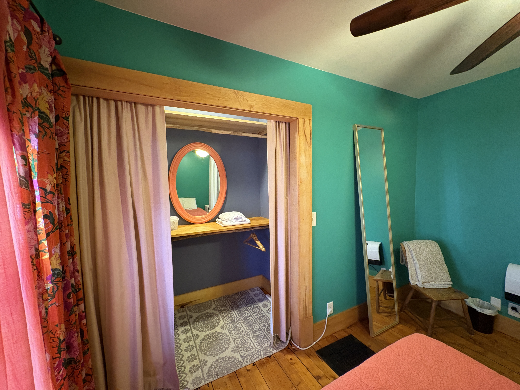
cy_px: 195
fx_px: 210
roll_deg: +1.3
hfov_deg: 102.1
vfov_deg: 85.7
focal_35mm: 14
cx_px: 260
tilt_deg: -3.4
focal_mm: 2.22
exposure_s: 1/40
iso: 800
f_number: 2.2
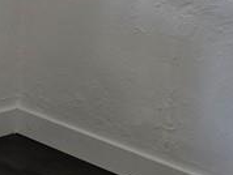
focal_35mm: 132
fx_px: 890
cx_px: -152
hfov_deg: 13.7
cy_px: -7
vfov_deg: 11.1
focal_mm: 6.3
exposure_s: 1/120
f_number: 1.7
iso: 320
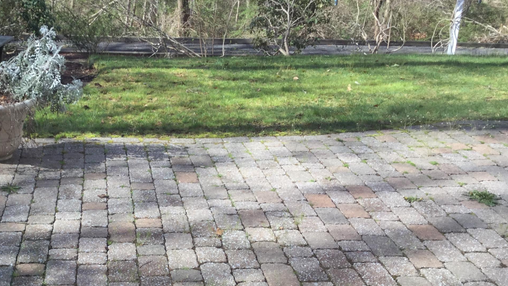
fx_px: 714
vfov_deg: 22.4
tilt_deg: -25.1
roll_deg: -0.9
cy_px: 212
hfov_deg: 38.2
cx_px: 129
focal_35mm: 53
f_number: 2.4
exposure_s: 1/231
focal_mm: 3.3
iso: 25
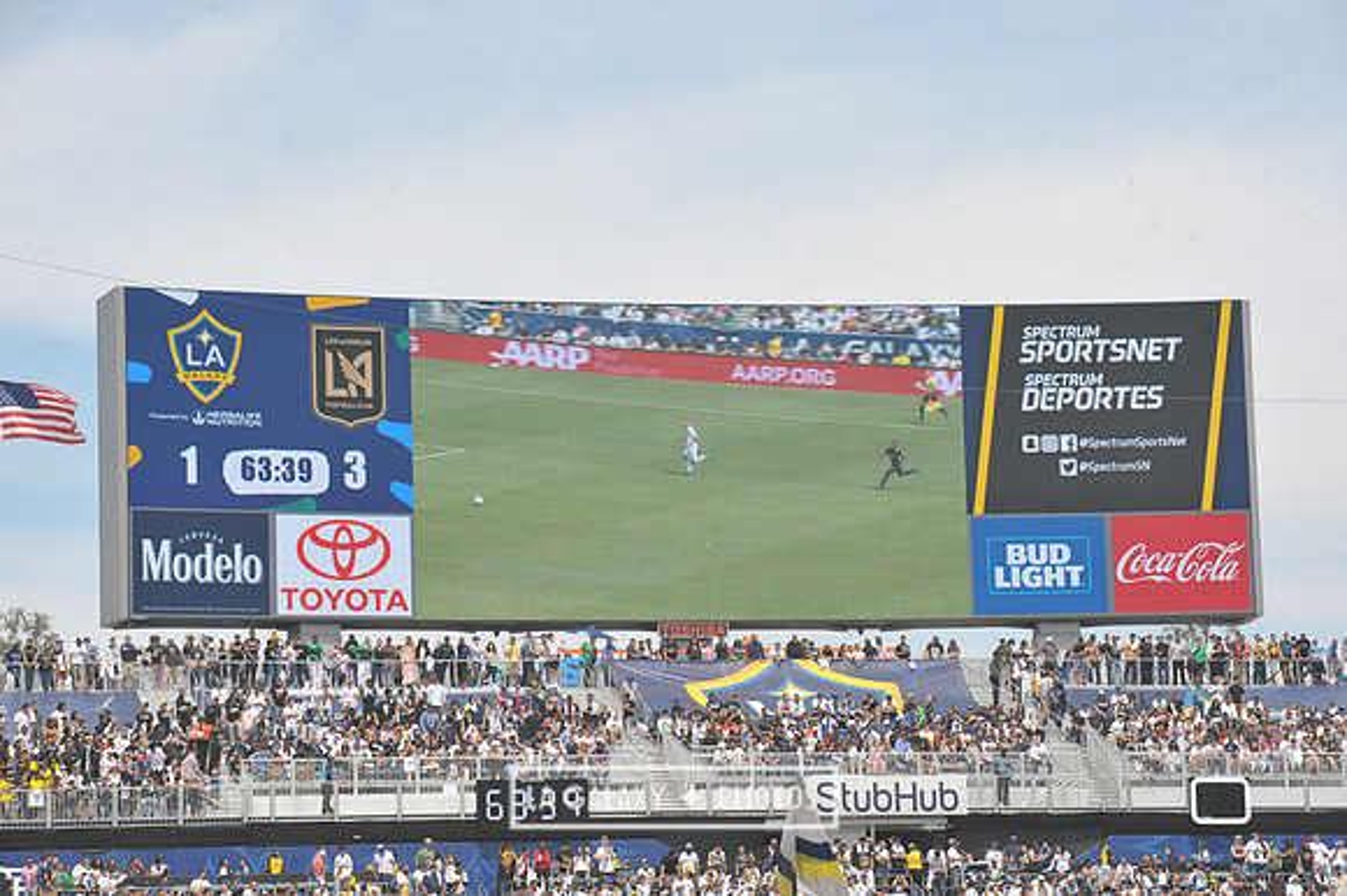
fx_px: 4861
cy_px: 448
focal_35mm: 130
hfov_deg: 15.8
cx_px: 674
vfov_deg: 10.5
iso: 320
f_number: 11
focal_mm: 130
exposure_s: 1/500
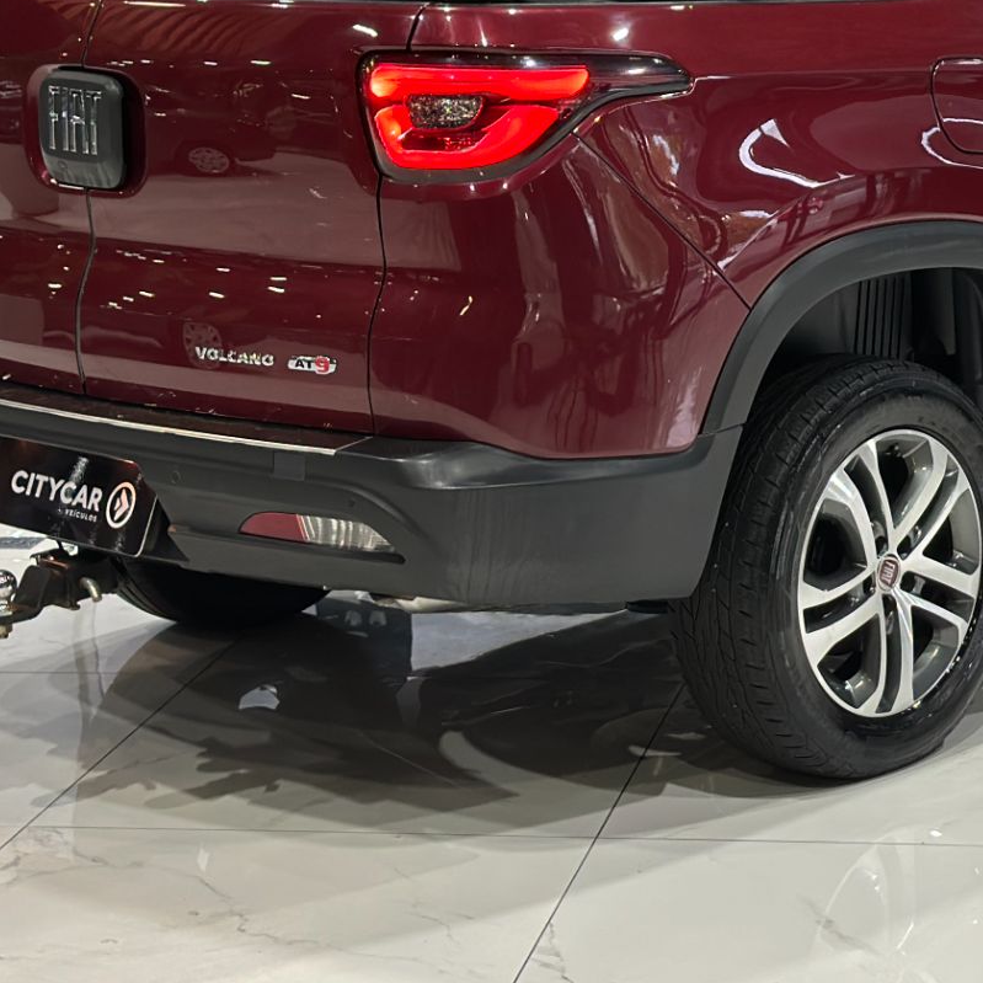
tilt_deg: -7.6
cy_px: 217
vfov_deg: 16.9
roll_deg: +0.5
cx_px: 845
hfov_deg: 16.9
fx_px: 3277
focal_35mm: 102
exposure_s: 1/60
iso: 125
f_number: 1.78
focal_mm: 6.86
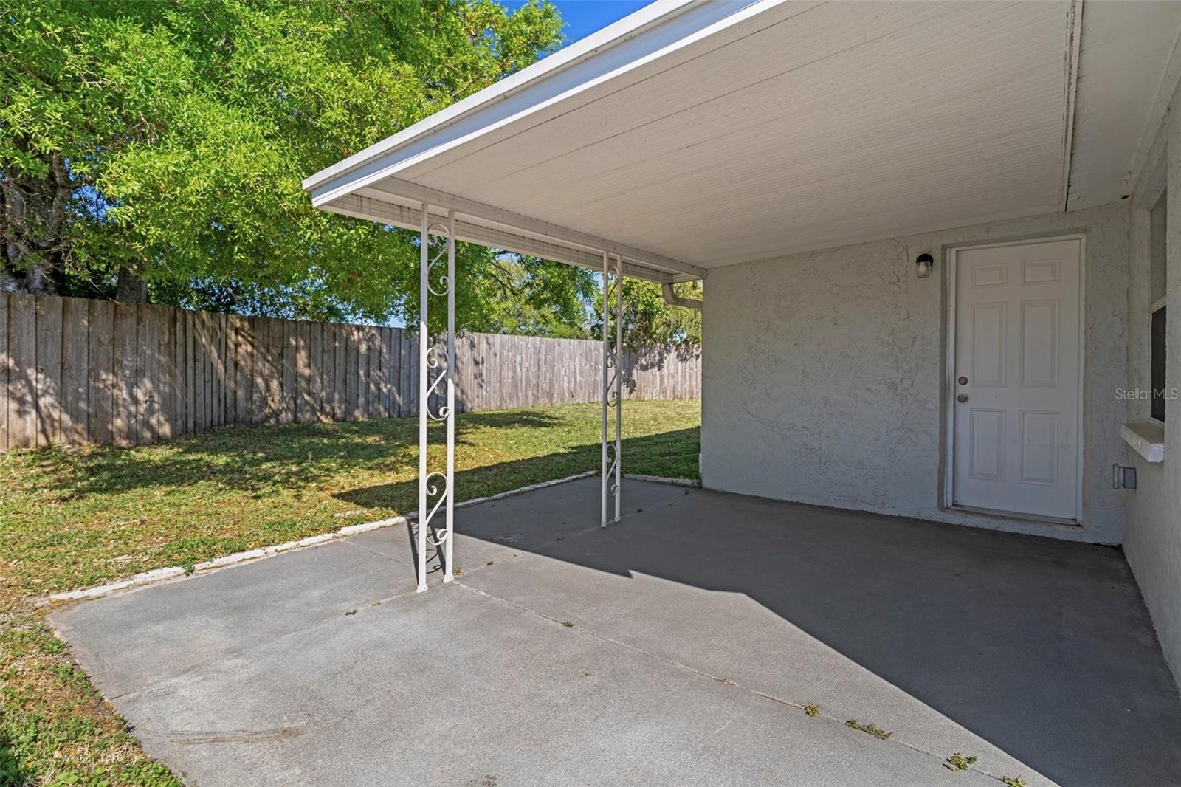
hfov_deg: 93.3
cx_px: 590
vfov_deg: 70.4
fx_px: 558
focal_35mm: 17
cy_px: 394
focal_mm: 17
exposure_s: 1/200
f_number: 9
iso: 320
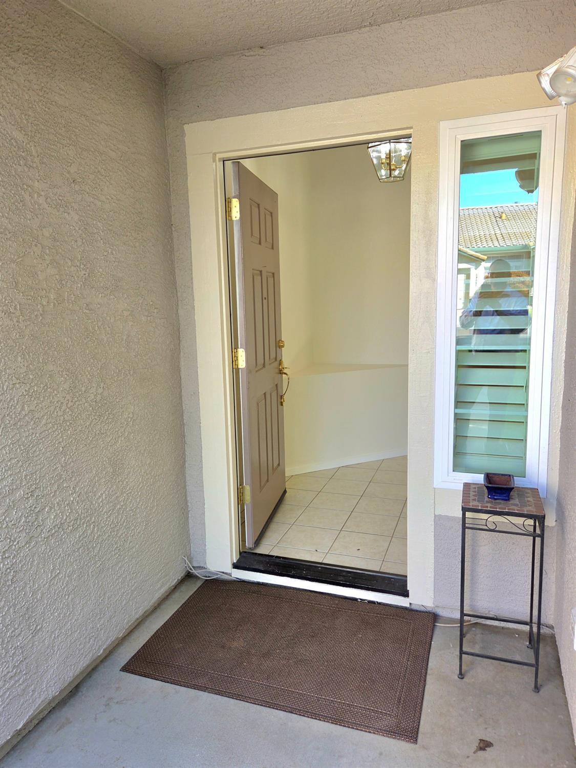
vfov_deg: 73.9
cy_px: 384
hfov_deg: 58.9
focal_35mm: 23
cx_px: 288
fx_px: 510
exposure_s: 1/120
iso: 40
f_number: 1.8
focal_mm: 5.4
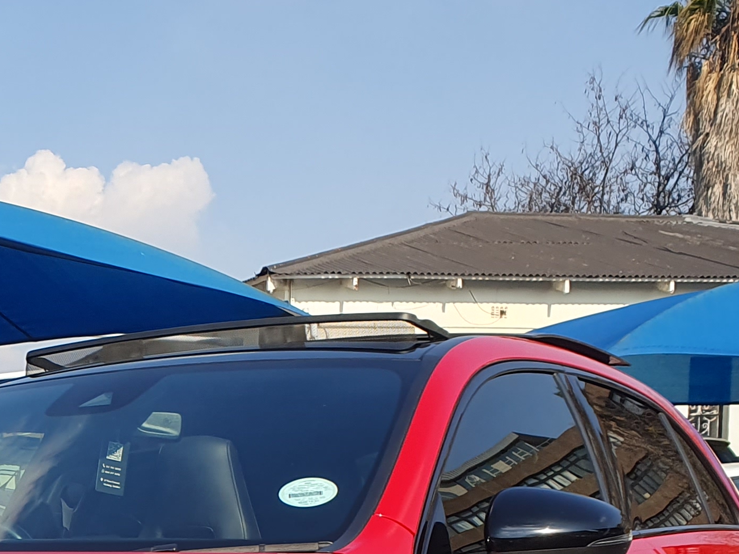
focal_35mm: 75
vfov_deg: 18.3
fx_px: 1601
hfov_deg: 24.4
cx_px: -58
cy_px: 712
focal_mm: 4.32
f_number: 2.4
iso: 50
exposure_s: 1/1128
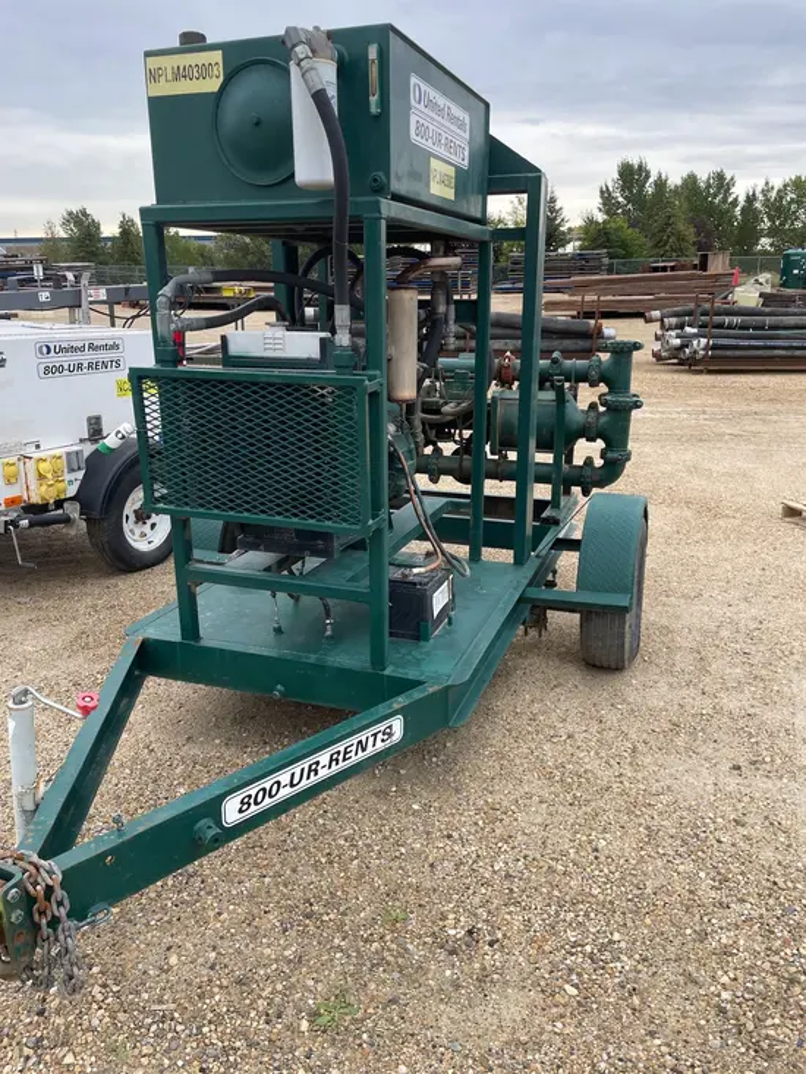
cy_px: 537
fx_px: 807
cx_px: 403
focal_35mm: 26
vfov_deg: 67.3
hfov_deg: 53.1
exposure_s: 1/725
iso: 32
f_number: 1.6
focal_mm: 4.2
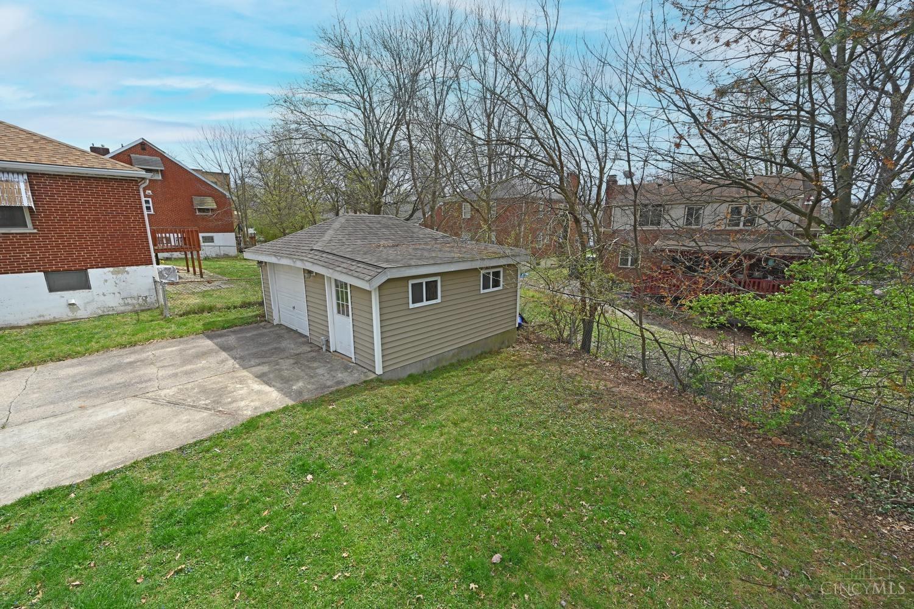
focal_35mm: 14
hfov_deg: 104.3
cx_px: 457
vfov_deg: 81.2
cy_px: 304
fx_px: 355
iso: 200
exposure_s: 1/320
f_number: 9
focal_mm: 14
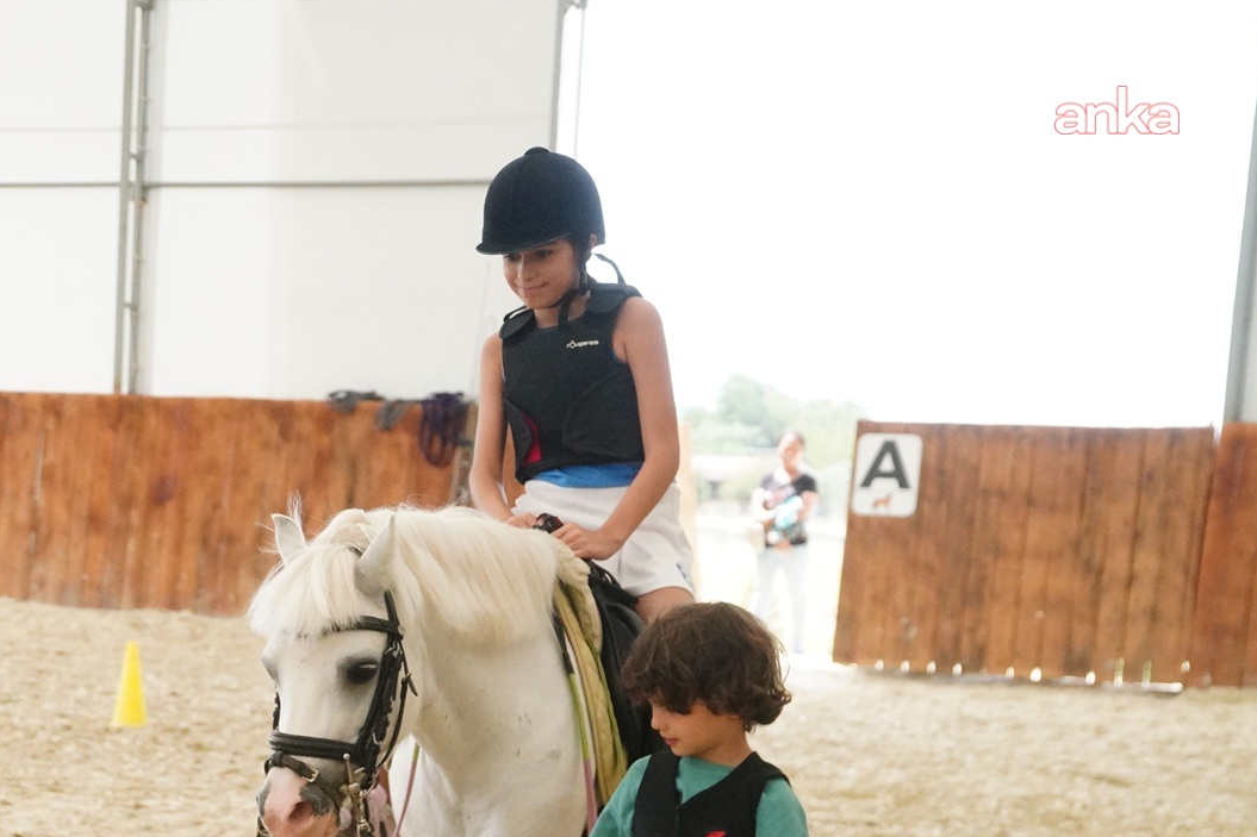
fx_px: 2967
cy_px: 754
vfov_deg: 15.9
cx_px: 117
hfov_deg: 23.3
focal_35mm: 85
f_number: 3.5
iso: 8000
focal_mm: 45
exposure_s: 1/8000
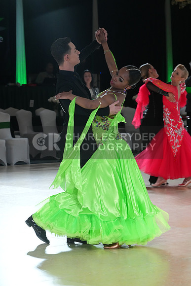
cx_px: 96
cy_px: 143
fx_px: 994
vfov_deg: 16.4
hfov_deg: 11.0
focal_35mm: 125
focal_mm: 125
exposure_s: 1/320
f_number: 7.1
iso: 4000
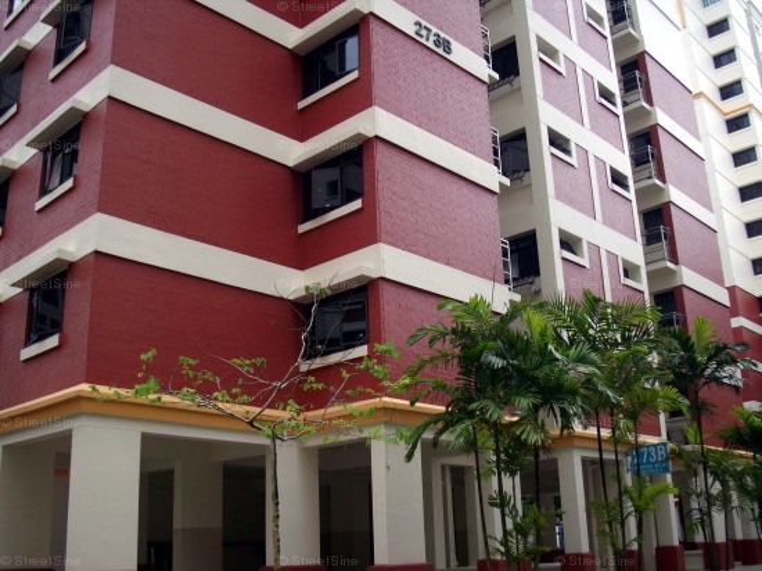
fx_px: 814
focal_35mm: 37
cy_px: 286
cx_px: 381
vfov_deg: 38.6
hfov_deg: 50.2
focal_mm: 6.2
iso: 80
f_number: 5.6
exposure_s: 1/125
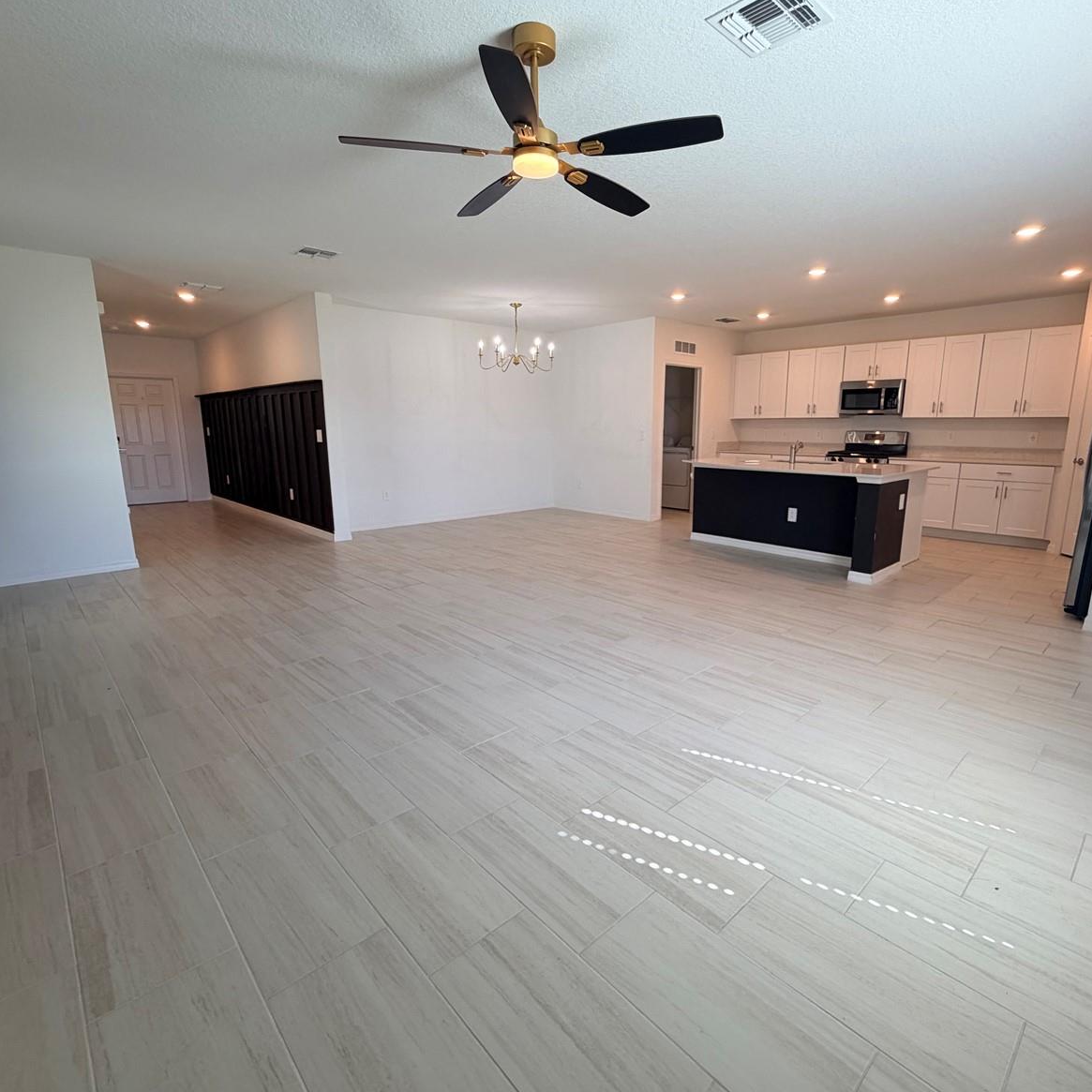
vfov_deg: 84.0
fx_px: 607
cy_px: 545
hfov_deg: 83.8
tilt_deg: -10.5
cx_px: 584
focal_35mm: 17
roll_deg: +0.6
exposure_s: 1/120
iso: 125
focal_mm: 2.22
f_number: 2.2
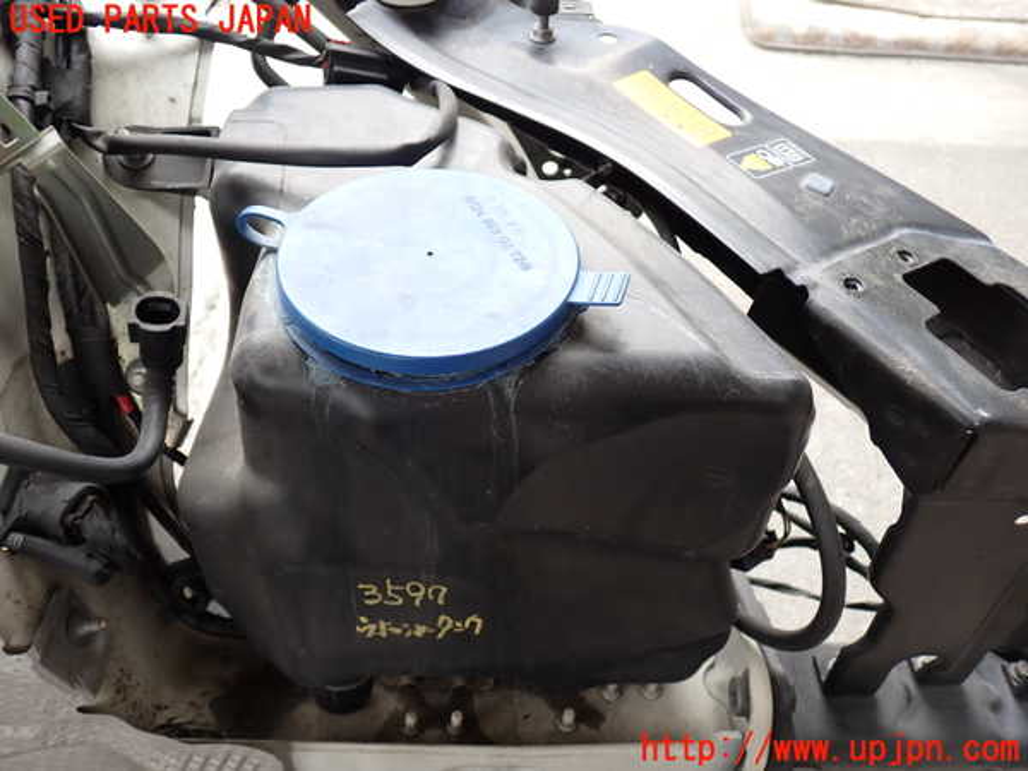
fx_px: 950
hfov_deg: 56.8
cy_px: 386
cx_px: 514
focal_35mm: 32
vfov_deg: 44.2
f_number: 2.4
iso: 160
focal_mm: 5.79
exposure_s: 1/60
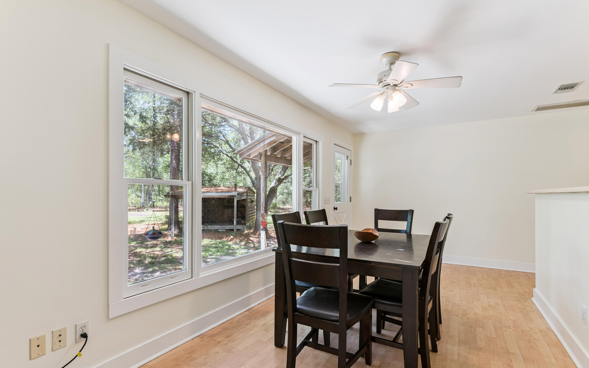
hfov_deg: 91.1
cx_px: 293
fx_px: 289
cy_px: 200
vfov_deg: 64.9
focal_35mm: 18
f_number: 8
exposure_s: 1/60
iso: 250
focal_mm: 17
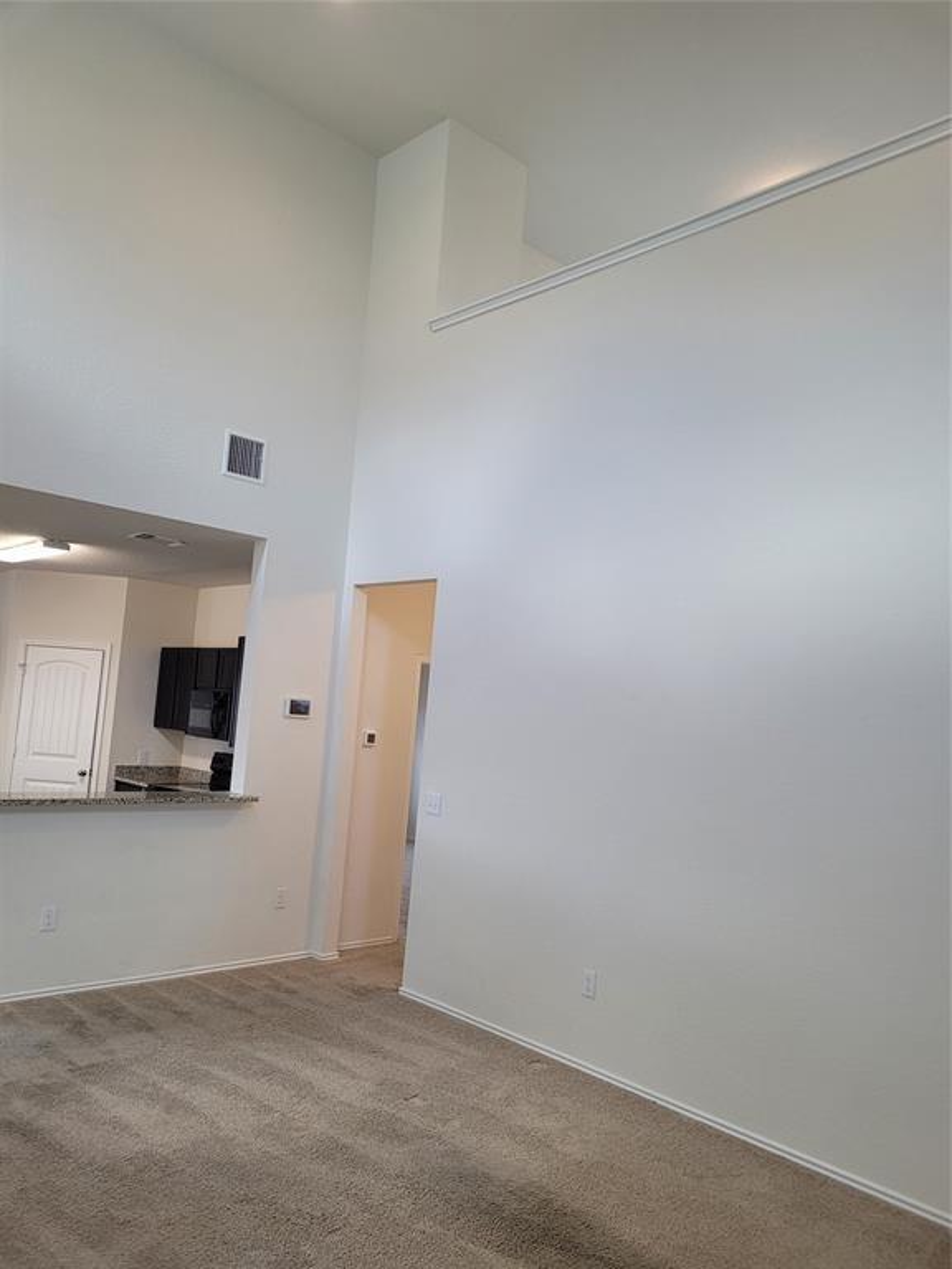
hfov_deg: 53.1
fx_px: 953
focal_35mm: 26
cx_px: 476
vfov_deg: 67.3
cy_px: 634
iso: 200
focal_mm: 5.4
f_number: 1.8
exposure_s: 1/120
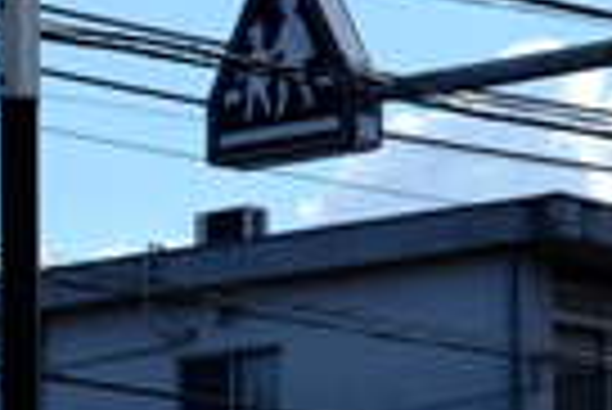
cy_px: 146
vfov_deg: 5.0
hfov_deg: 7.5
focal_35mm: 273
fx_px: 4646
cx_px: 148
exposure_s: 1/600
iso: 200
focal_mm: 55
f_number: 6.4
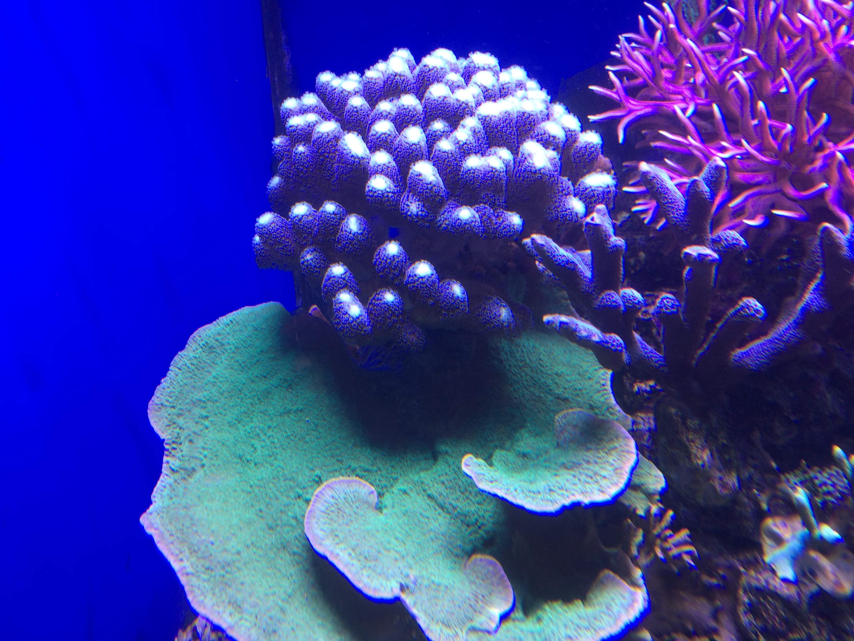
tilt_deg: -34.1
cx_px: 427
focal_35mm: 29
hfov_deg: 61.7
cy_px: 320
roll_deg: -1.3
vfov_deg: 48.2
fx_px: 715
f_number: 2.2
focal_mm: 4.15
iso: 32
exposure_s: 1/33
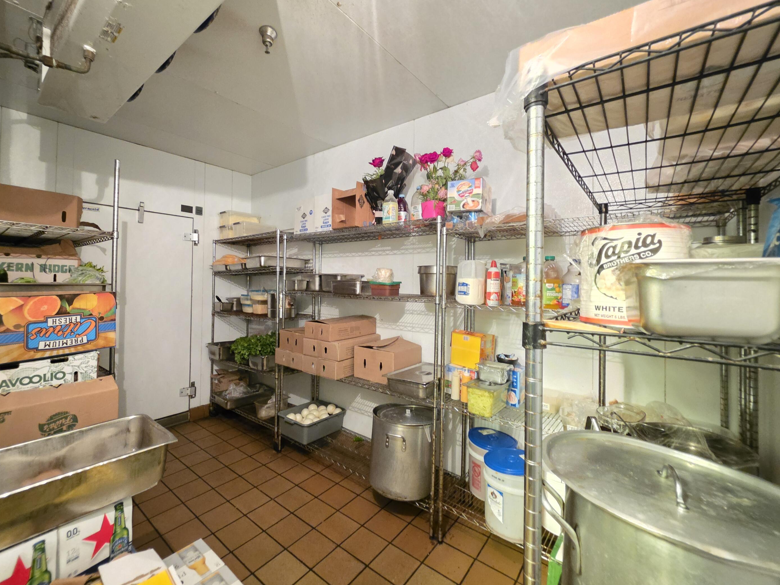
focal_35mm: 14
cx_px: 363
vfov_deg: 85.6
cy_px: 278
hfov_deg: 101.9
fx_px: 315
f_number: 1.9
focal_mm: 2.2
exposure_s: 1/17.2
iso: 3200
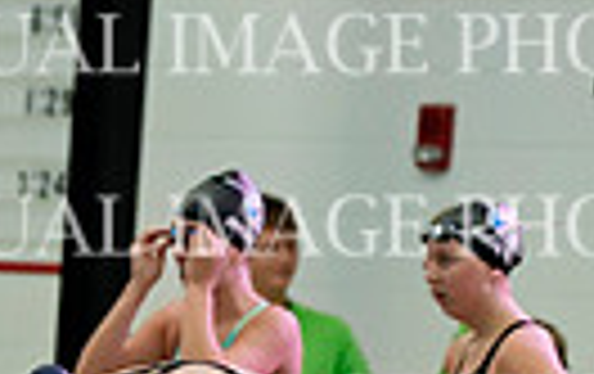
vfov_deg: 2.5
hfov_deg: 3.9
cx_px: 432
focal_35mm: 532
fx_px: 8627
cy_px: 498
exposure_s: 1/500
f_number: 2.8
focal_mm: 119
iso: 1250
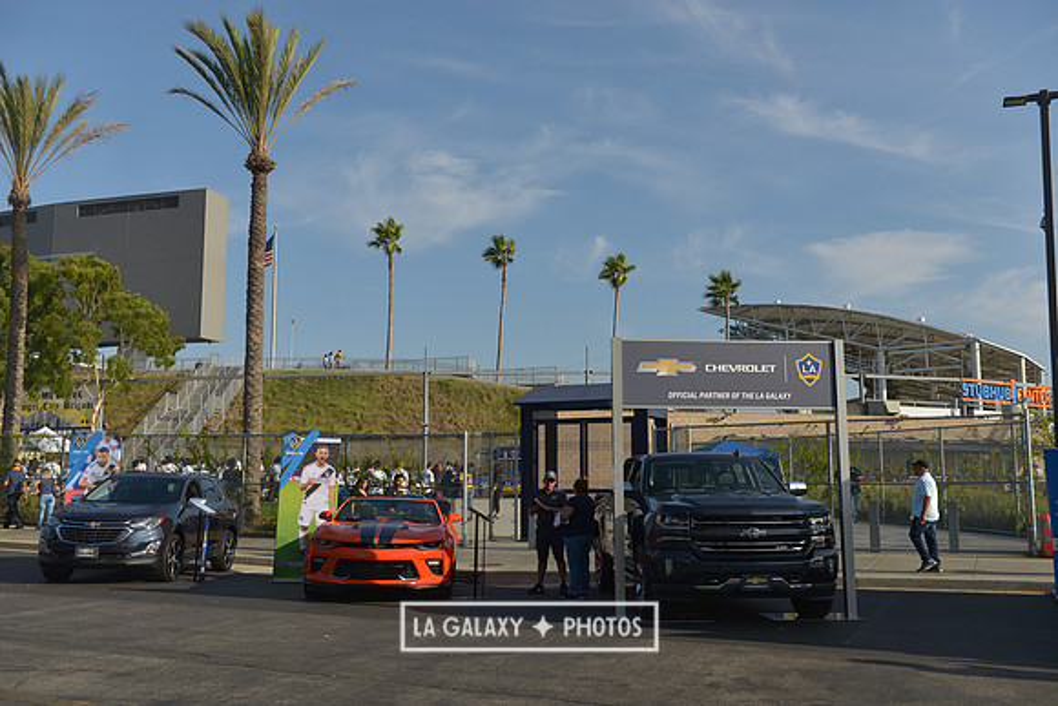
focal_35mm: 34
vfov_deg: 38.9
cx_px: 529
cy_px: 353
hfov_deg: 55.8
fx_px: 999
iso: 200
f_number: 4.5
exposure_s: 1/2500
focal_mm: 34
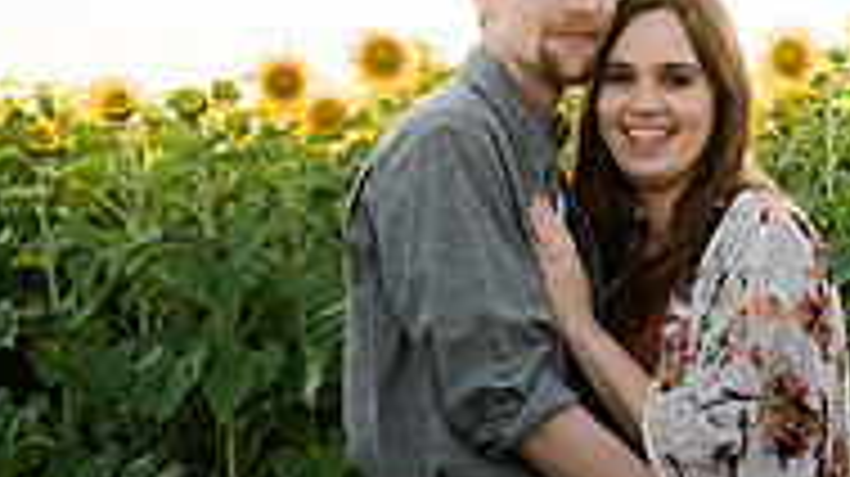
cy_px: 536
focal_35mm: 130
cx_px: 621
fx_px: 2928
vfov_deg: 9.2
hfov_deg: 16.4
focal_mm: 52
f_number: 5.6
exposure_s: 1/320
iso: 320
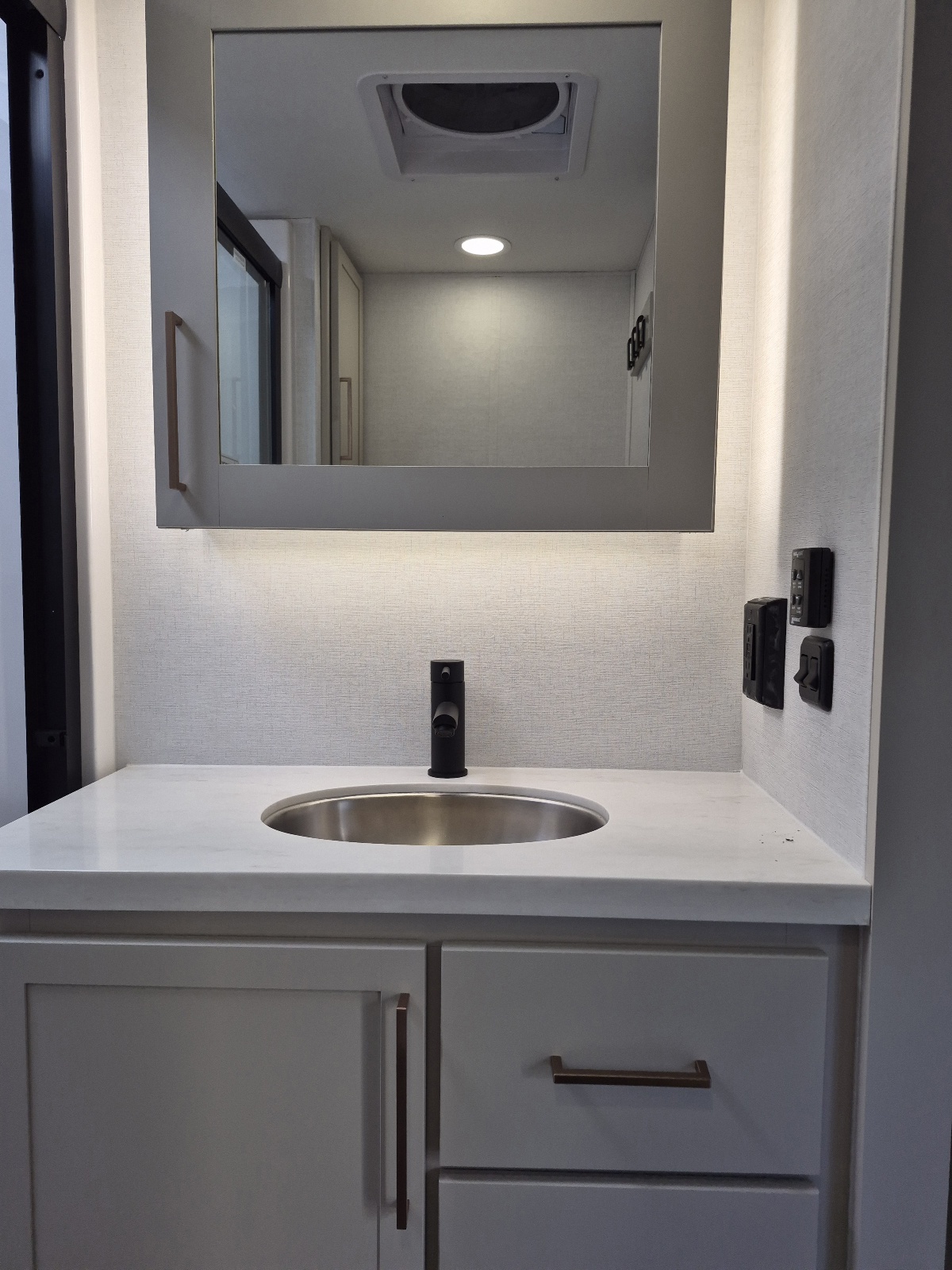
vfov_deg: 73.9
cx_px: 476
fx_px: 843
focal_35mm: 23
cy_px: 635
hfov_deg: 58.9
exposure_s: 1/182
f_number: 1.8
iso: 32
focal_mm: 5.4
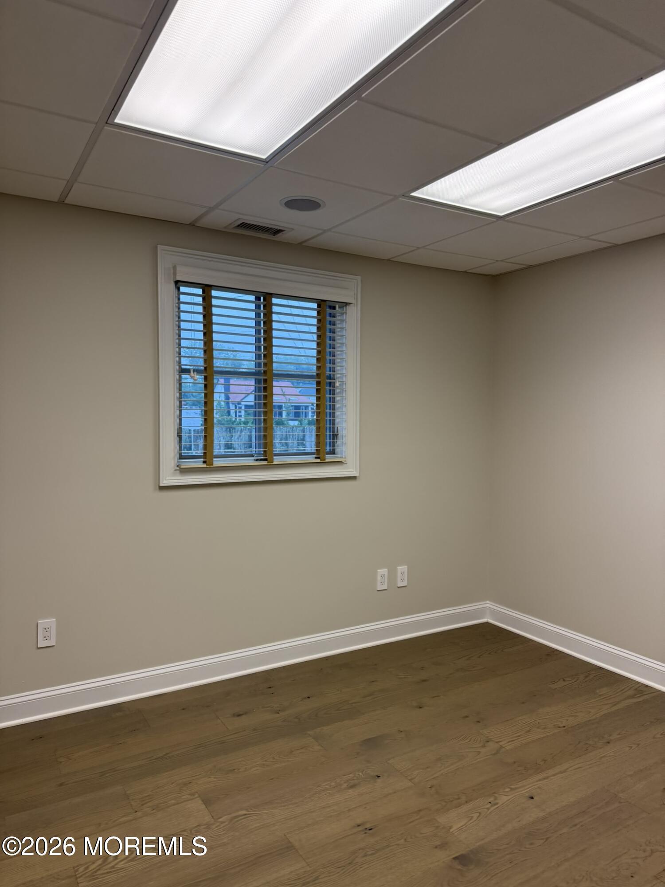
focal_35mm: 24
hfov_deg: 56.8
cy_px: 444
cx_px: 332
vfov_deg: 71.6
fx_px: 615
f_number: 1.78
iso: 160
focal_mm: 6.76
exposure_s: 1/239
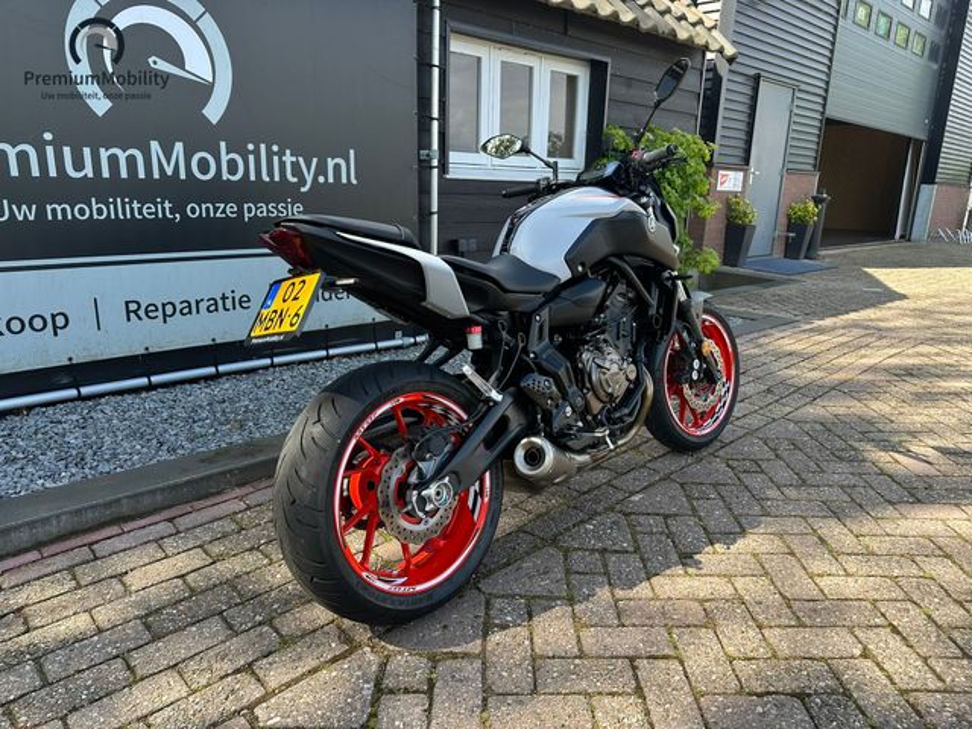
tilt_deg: -16.2
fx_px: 674
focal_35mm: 24
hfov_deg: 71.6
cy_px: 364
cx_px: 486
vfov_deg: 56.8
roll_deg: -2.4
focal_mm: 6.86
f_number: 1.78
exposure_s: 1/718
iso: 80
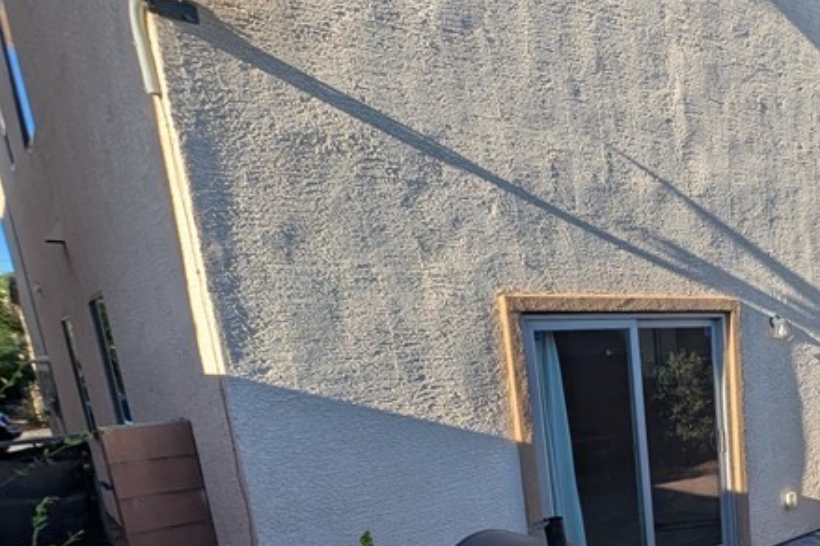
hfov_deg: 55.2
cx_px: 739
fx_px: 660
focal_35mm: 29
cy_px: 494
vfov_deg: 41.3
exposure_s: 1/1003
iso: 35
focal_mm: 2.23
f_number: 1.95
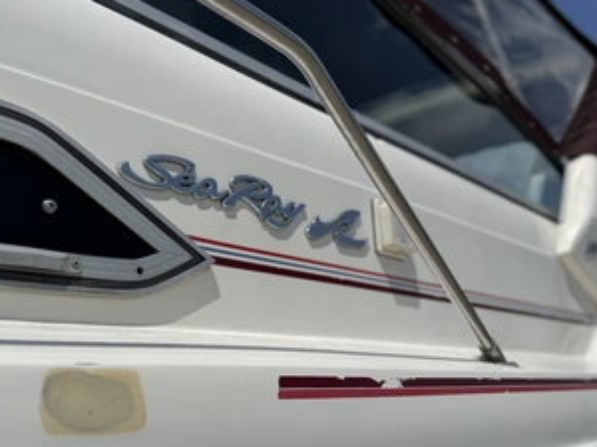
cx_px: 217
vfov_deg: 44.1
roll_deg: +2.7
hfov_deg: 56.0
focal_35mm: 32
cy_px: 252
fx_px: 552
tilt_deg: +11.3
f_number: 1.78
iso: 64
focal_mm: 6.76
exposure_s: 1/14286
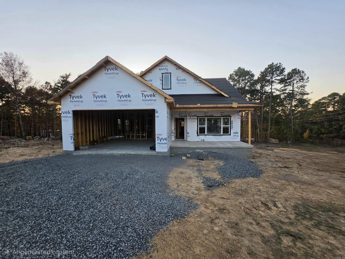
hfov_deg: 106.2
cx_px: 172
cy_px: 130
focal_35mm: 13
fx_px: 130
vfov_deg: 89.9
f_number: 1.9
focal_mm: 2.2
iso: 16
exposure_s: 1/120
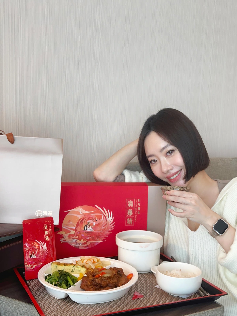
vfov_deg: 39.7
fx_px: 438
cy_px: 158
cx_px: 118
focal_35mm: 48
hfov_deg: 30.3
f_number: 1.78
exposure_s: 1/120
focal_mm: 6.86
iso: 80
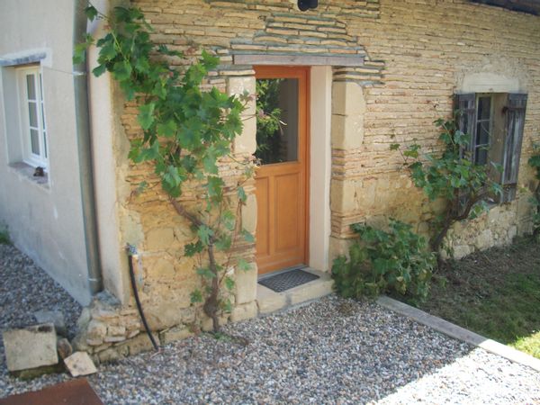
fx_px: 546
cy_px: 202
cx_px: 270
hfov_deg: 52.6
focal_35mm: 35
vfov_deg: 40.7
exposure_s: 1/160
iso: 80
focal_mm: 6.3
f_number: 3.1
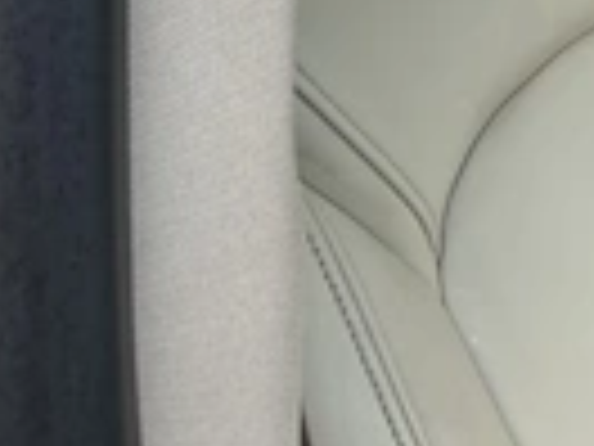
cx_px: 770
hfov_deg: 20.4
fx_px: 1510
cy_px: 9
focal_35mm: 88
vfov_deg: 16.5
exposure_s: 1/124
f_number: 1.8
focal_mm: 3
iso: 20
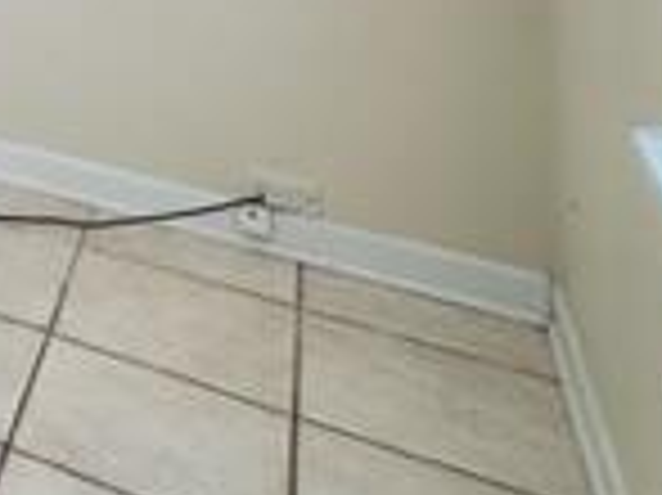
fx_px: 1166
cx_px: -639
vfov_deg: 18.3
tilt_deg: +0.7
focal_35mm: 61
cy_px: -418
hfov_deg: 19.4
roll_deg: +1.2
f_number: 2.2
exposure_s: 1/131
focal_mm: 2.22
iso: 40
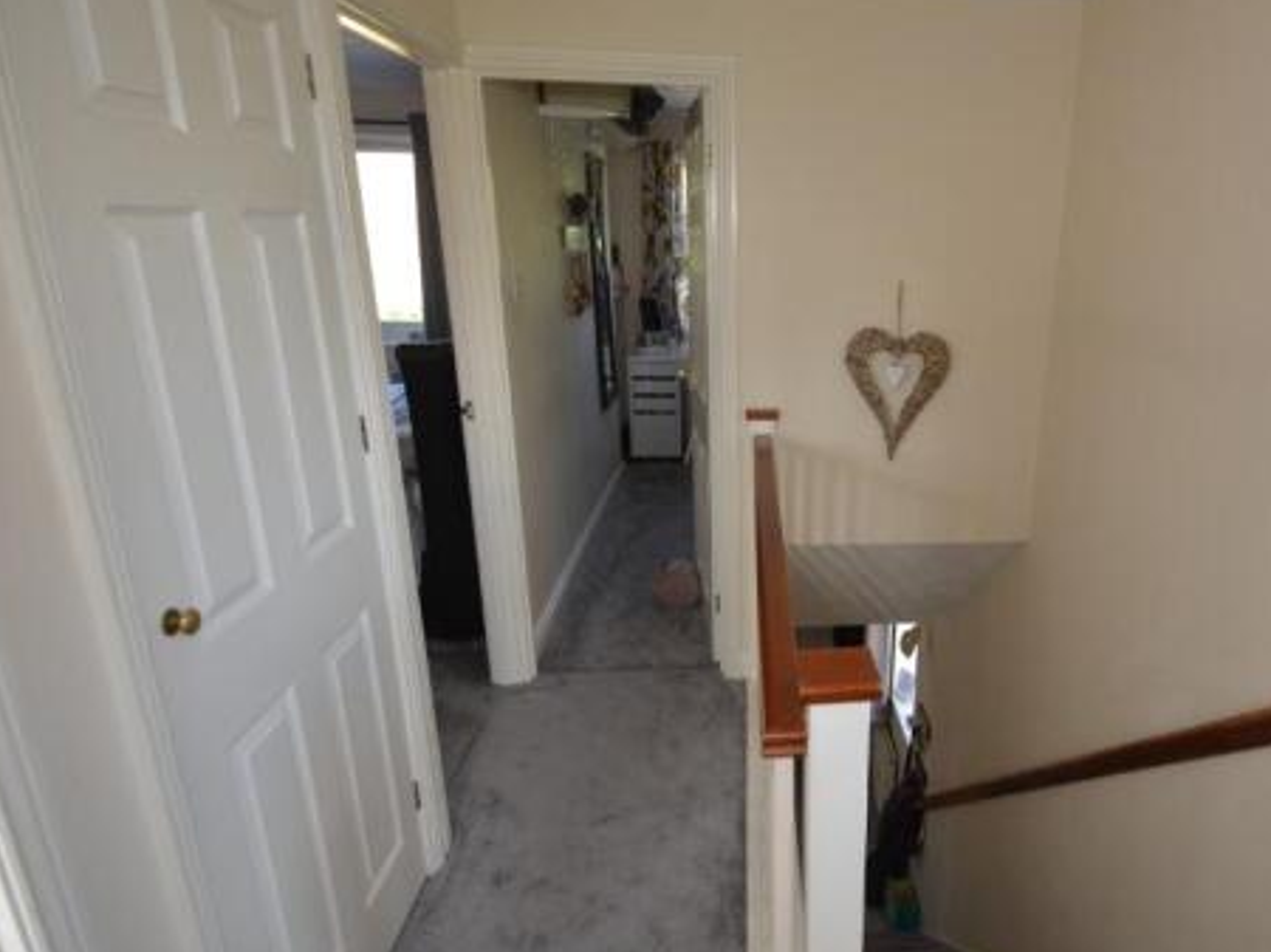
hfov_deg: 76.3
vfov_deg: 63.4
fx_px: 771
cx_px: 854
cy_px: 468
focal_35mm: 21
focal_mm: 10
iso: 200
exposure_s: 1/80
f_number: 4
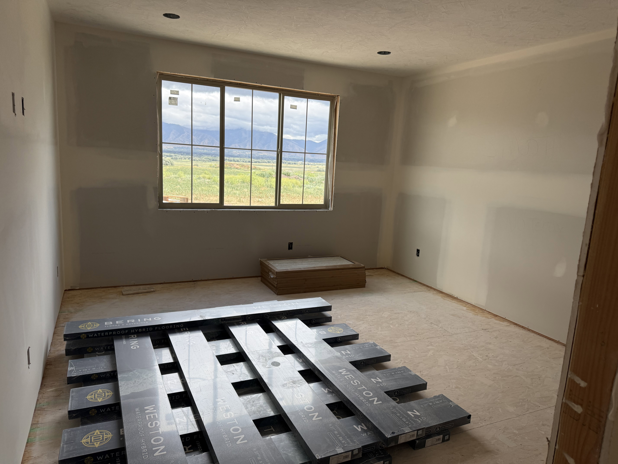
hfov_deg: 71.6
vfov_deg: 56.8
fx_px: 428
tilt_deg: -8.3
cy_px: 232
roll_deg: -3.7
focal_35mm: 24
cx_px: 309
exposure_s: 1/909
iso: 100
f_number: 1.78
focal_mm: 6.76
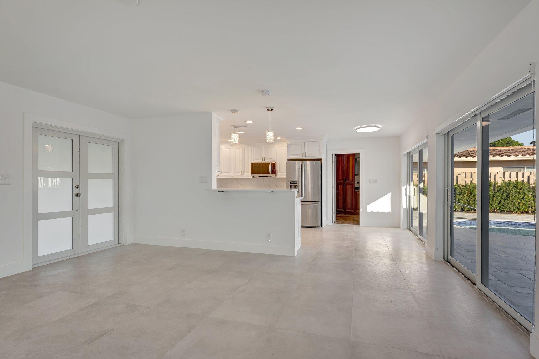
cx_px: 270
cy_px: 180
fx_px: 265
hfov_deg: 91.0
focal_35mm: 18
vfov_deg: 68.2
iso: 320
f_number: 9
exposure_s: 1/15
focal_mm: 17.7
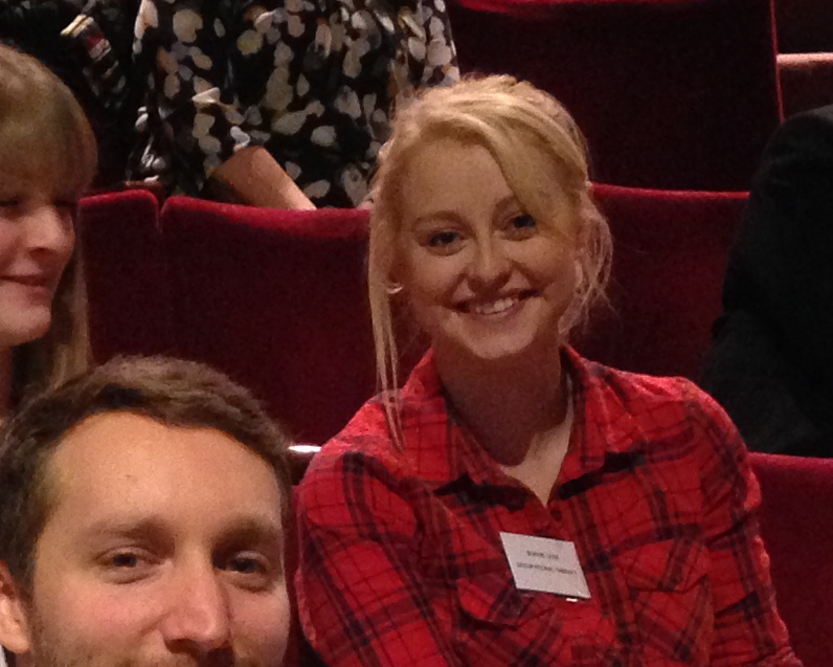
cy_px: 924
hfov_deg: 14.4
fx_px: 3255
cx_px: 67
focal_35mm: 132
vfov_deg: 11.3
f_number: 2.4
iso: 400
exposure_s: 1/20
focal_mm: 4.12
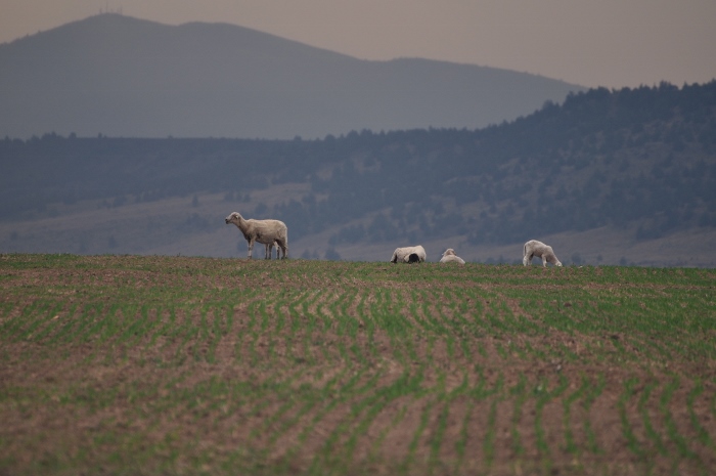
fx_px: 8939
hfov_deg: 4.6
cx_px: 358
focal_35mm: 450
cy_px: 238
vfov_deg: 3.0
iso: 200
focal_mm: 300
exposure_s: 1/200
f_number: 5.6
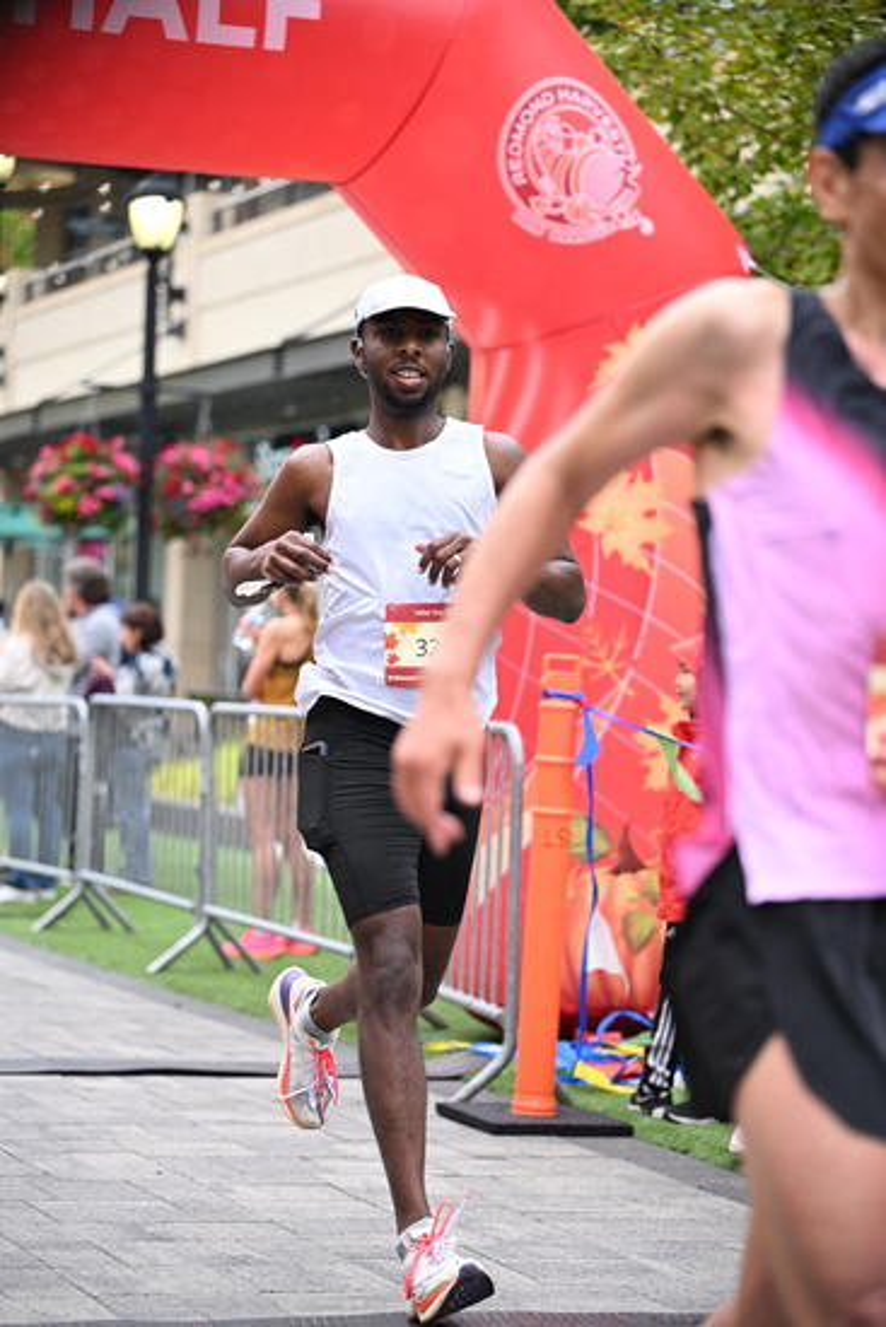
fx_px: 3431
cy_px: 664
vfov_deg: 21.9
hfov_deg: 14.7
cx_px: 443
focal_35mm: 93
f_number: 2.8
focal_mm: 93
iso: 1250
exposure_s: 1/1600
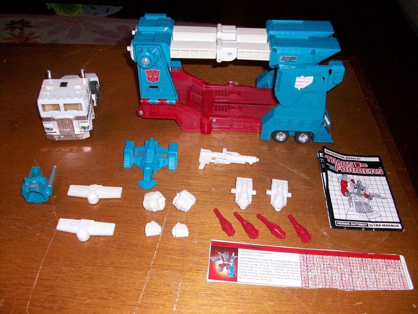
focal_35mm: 34
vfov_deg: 41.8
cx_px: 209
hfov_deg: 54.0
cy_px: 157
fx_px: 411
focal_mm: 5.7
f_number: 2.8
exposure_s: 1/60
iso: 160
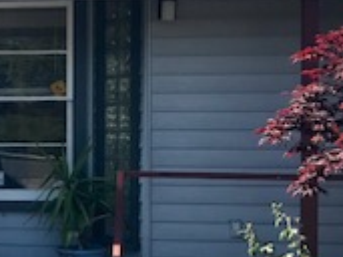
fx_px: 1040
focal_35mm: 105
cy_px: 153
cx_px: -46
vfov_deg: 14.1
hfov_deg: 18.0
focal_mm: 3.99
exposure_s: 1/1350
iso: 20
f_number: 1.8
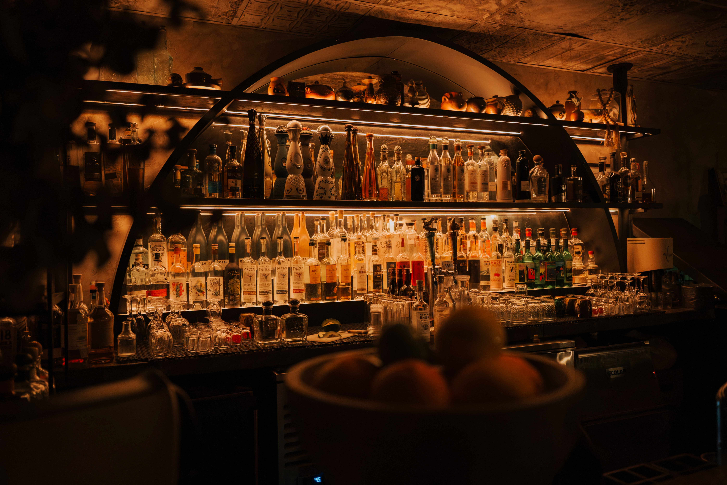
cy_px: 242
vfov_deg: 46.4
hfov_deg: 65.5
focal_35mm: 28
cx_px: 364
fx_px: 565
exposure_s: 1/160
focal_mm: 28
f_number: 2.8
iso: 10000
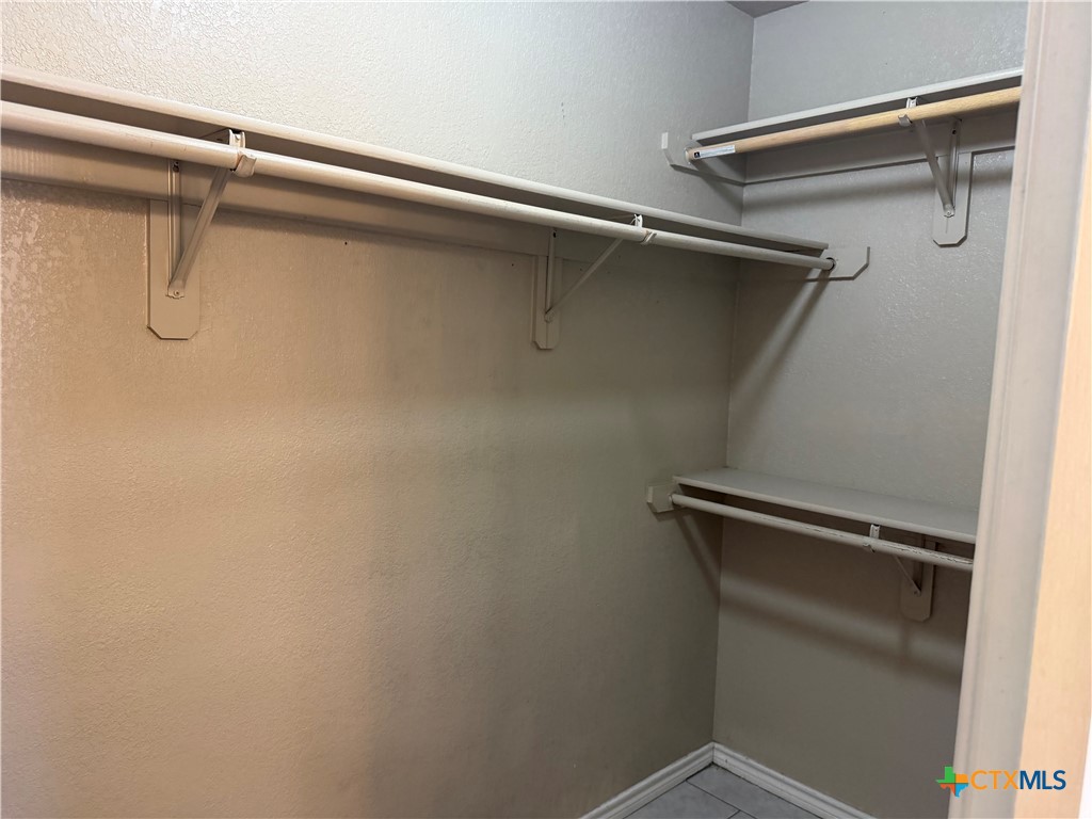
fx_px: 757
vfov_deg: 56.8
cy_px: 410
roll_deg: -2.5
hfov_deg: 71.6
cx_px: 546
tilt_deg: -4.4
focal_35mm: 24
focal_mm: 6.76
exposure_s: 1/60
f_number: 1.78
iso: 250
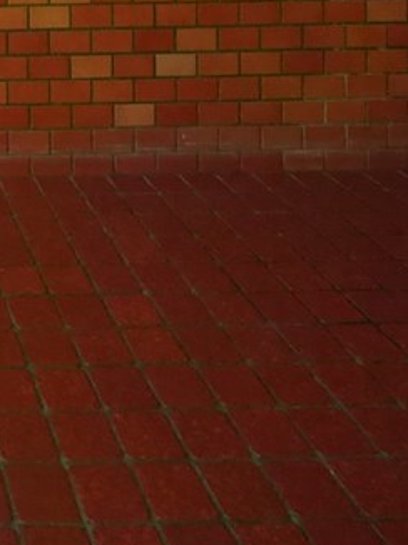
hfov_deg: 26.2
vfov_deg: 31.8
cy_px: -179
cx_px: -166
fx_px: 692
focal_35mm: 44
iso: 3200
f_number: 4
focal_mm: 7
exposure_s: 1/40
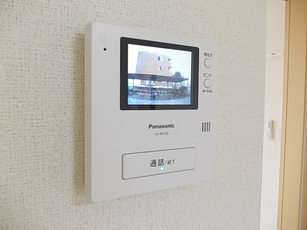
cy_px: 115
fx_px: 248
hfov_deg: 63.4
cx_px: 154
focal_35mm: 28
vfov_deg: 49.7
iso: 160
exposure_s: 1/25
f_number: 2.7
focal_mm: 4
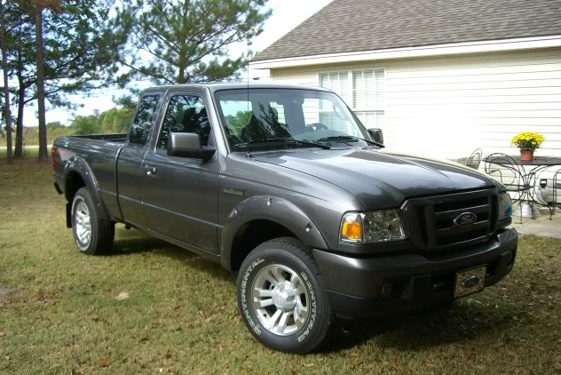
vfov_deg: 33.4
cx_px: 280
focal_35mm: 40
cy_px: 188
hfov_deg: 48.4
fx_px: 624
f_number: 2.7
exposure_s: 1/250
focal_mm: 6.2
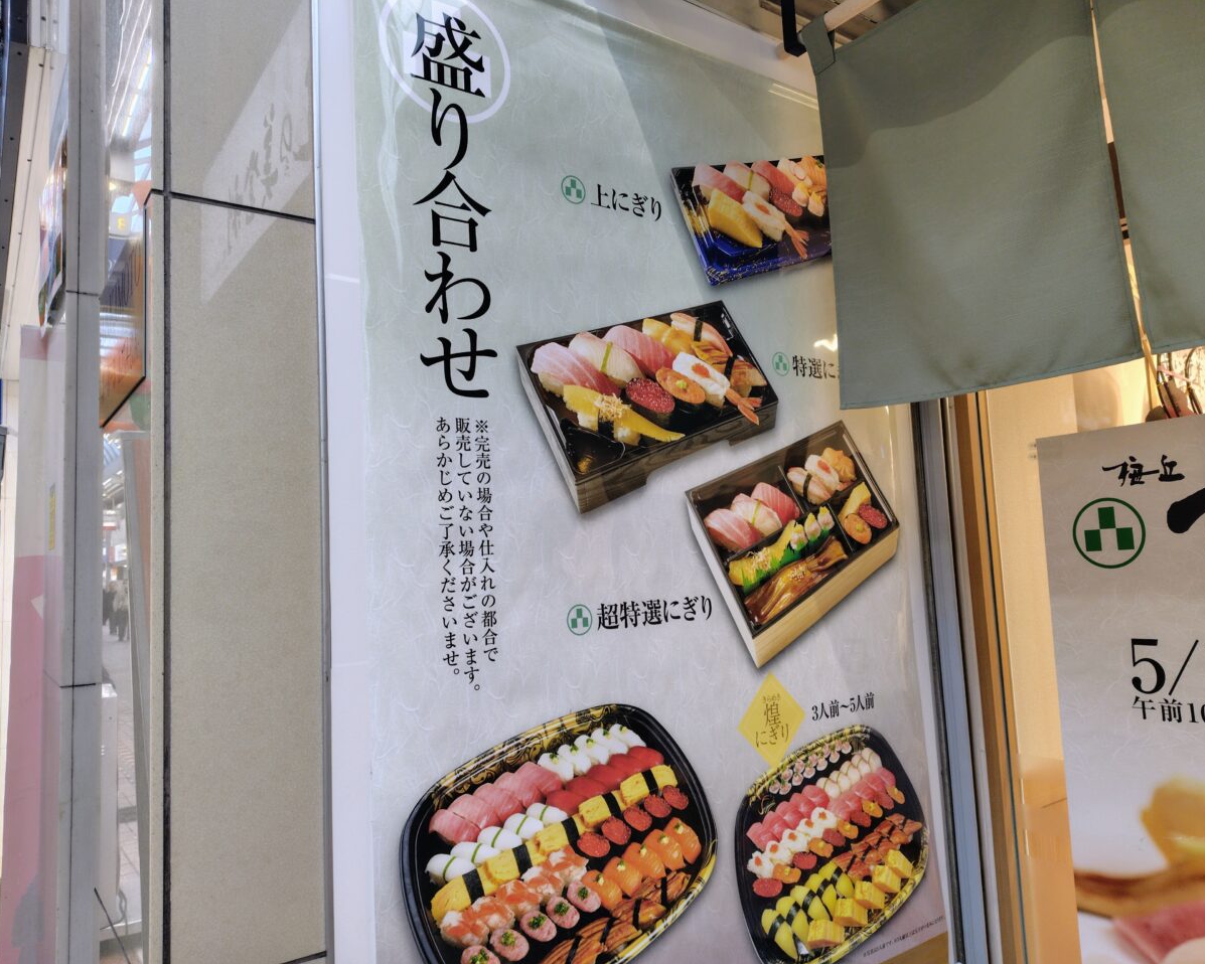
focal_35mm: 24
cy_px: 482
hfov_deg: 70.3
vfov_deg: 58.8
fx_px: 856
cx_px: 607
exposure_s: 1/50
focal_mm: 5.6
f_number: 1.9
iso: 159
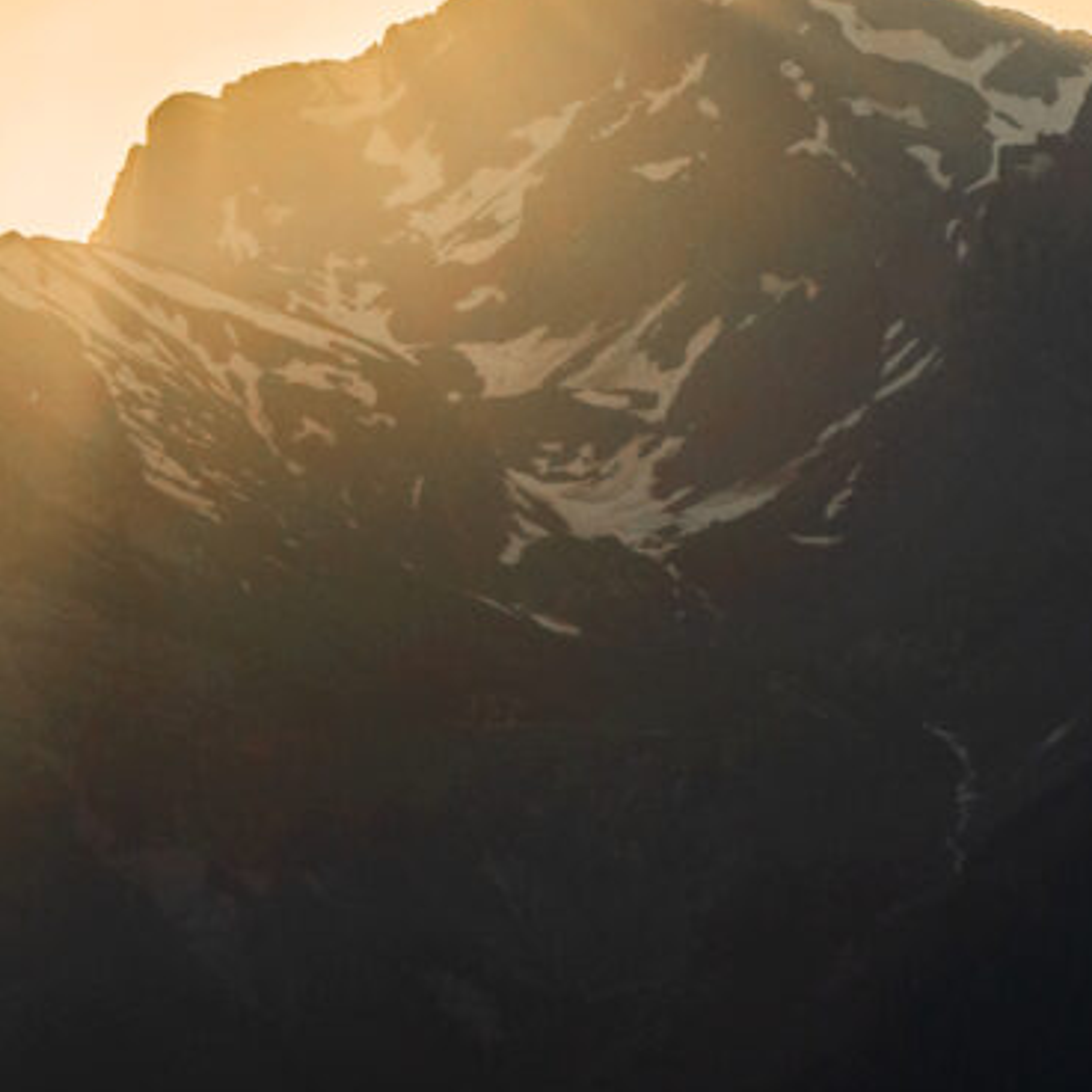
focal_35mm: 329
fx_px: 11742
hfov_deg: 5.3
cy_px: 283
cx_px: -335
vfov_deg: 5.3
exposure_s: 1/320
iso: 100
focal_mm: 50.69
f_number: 6.3
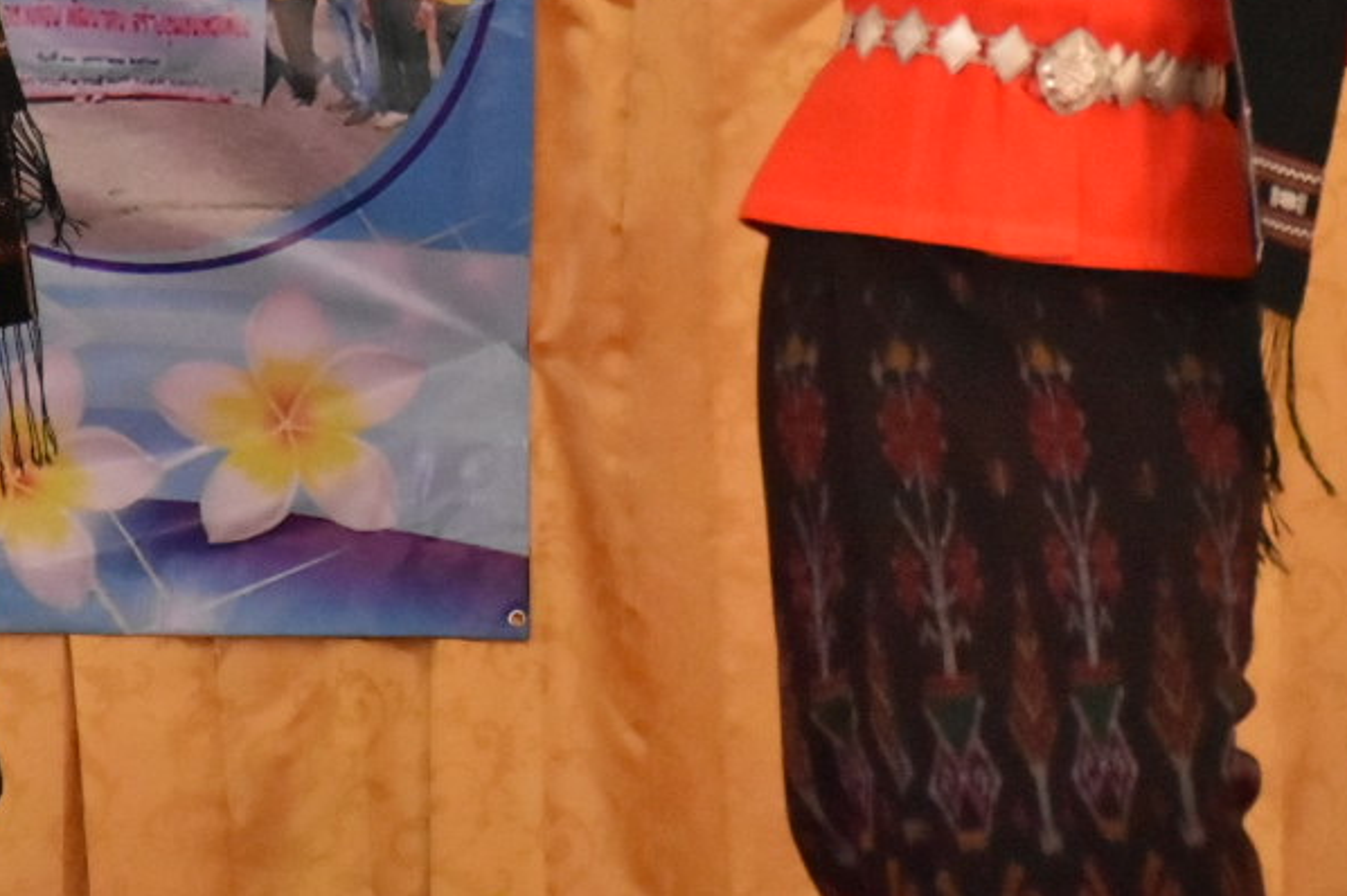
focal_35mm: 386
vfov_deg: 3.5
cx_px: 1043
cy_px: -79
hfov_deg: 5.3
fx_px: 14448
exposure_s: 1/400
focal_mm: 95
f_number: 5.3
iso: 4000
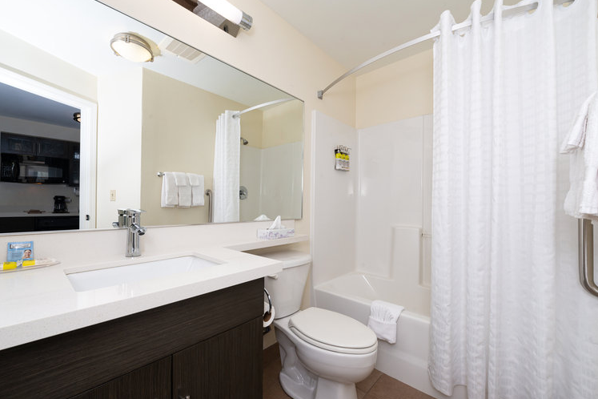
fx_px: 249
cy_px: 205
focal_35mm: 15
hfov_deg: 100.3
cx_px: 281
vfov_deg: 77.3
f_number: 11
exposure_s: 1/40
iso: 640
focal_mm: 14
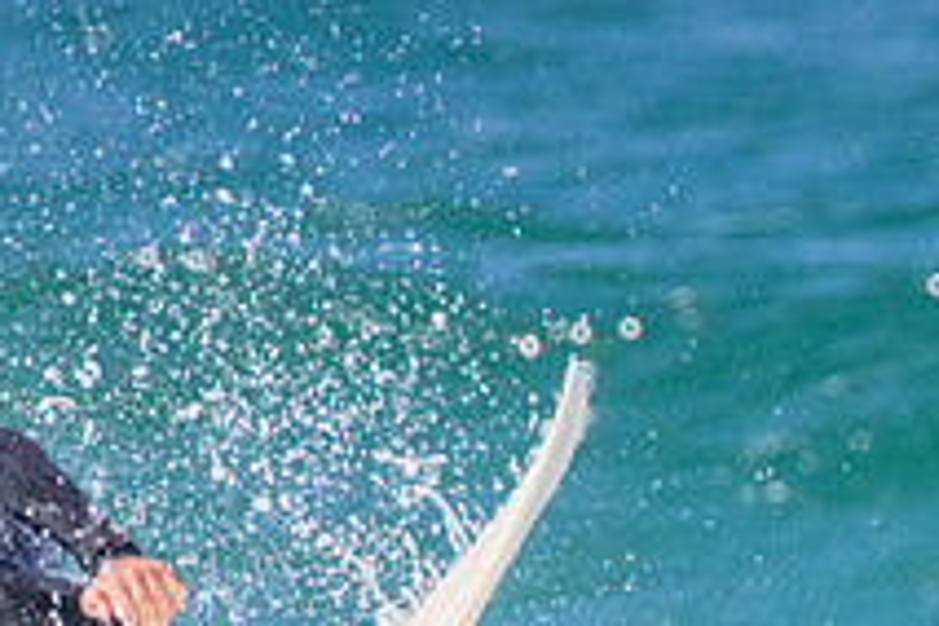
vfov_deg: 0.5
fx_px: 77827
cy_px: 1080
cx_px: 857
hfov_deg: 0.7
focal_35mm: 2984
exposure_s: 1/1600
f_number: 11
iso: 800
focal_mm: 800
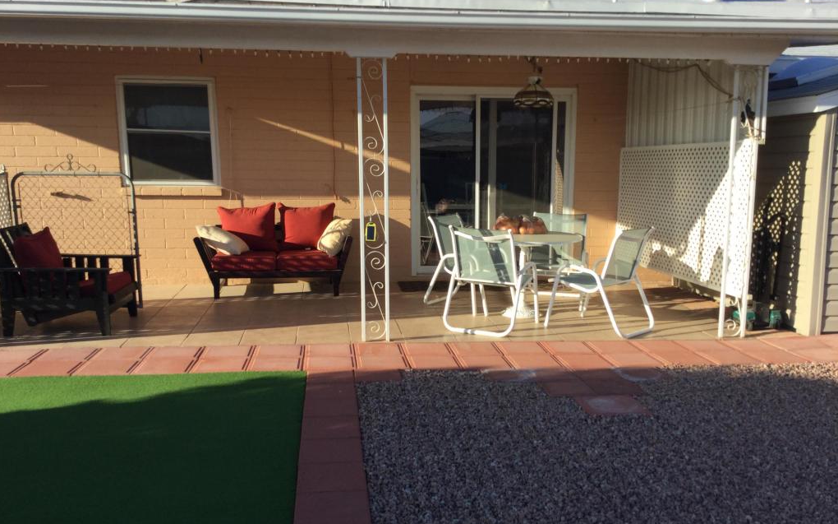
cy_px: 294
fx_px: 753
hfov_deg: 58.2
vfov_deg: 38.2
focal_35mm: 33
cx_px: 418
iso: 25
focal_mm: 3.3
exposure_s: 1/599
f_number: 2.4
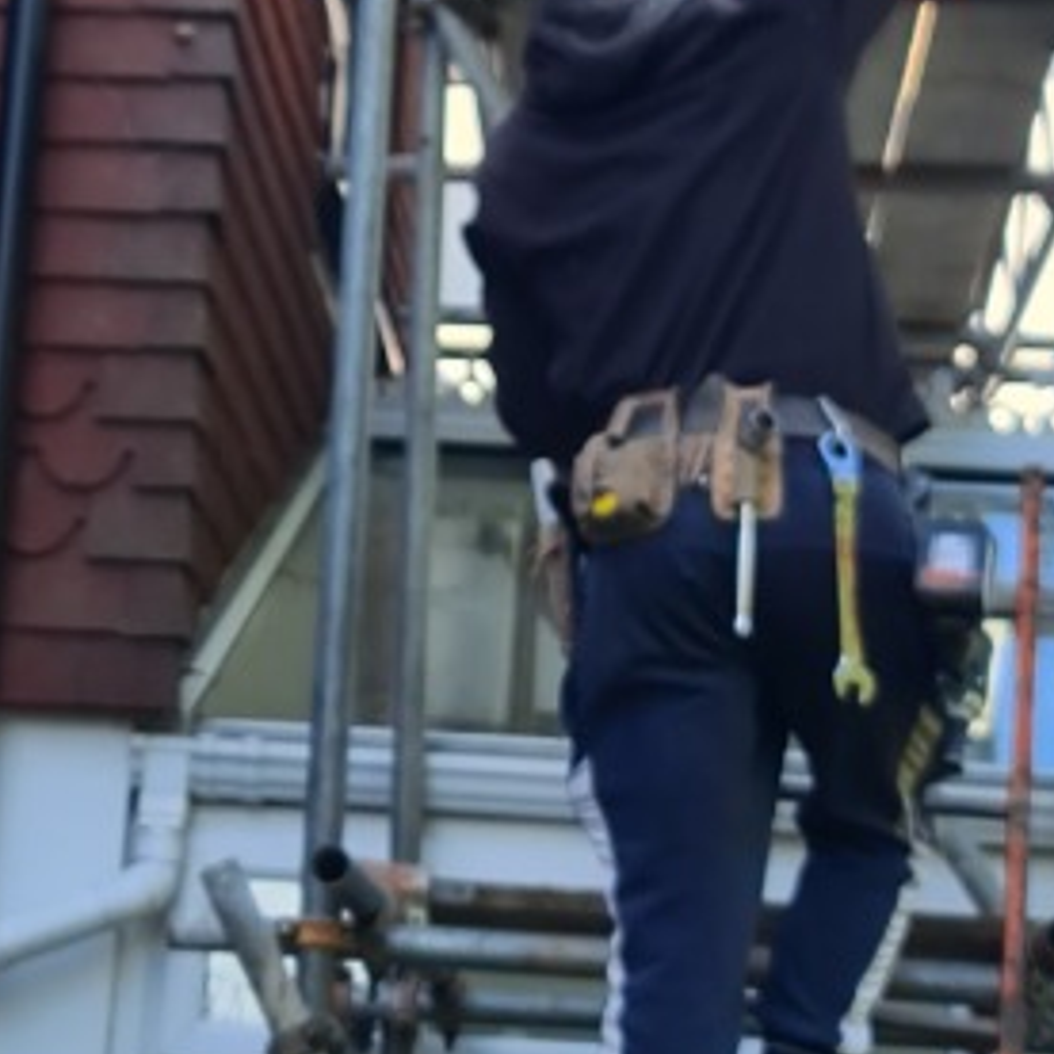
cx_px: 504
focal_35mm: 96
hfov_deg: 18.1
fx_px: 3307
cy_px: 340
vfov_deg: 18.1
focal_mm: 7
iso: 50
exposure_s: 1/206
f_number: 1.8
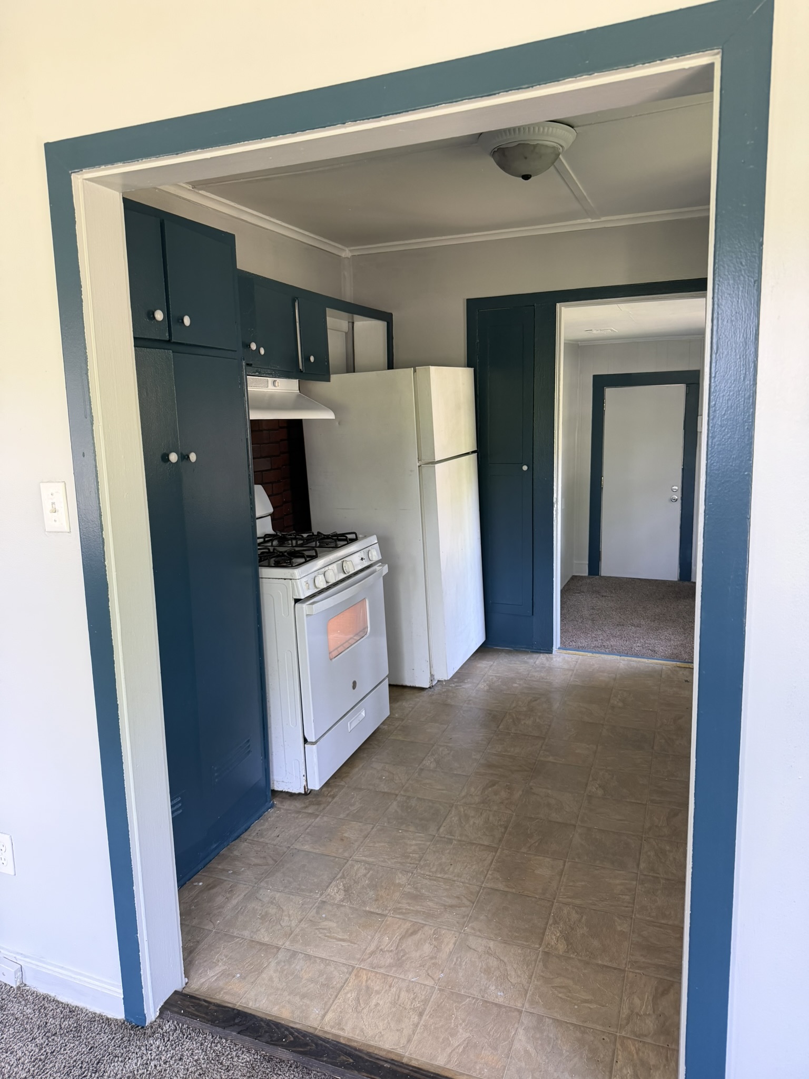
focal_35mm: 24
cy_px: 540
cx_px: 404
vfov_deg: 71.6
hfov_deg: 56.8
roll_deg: +1.3
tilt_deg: -9.1
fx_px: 748
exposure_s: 1/60
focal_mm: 6.76
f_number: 1.78
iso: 200
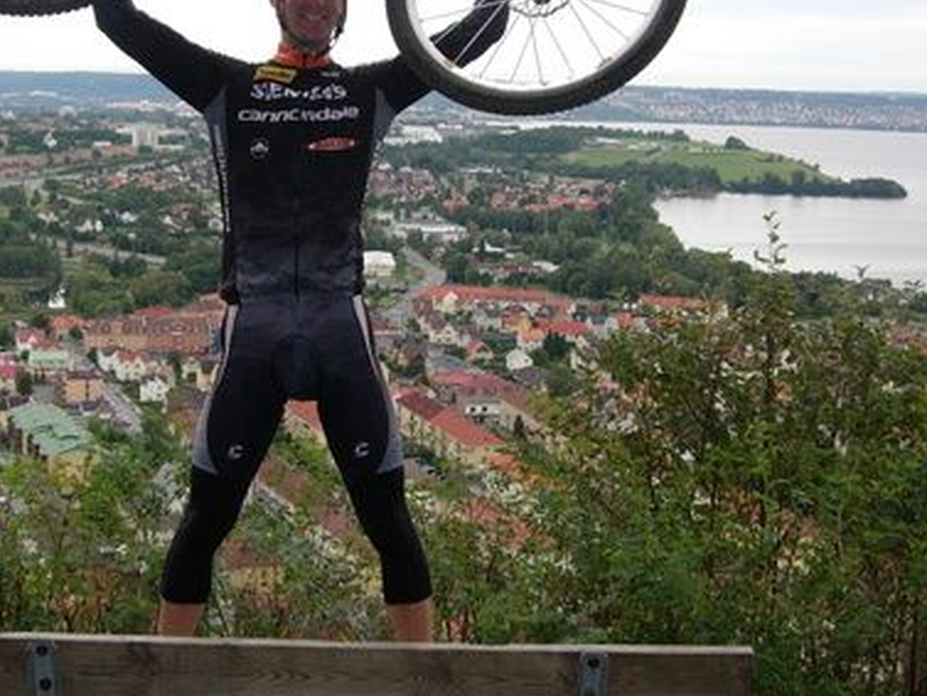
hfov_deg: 26.6
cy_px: 303
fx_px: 1956
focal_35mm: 73
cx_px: 355
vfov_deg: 20.2
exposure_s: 1/627
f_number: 2.8
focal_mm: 7.8
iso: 79
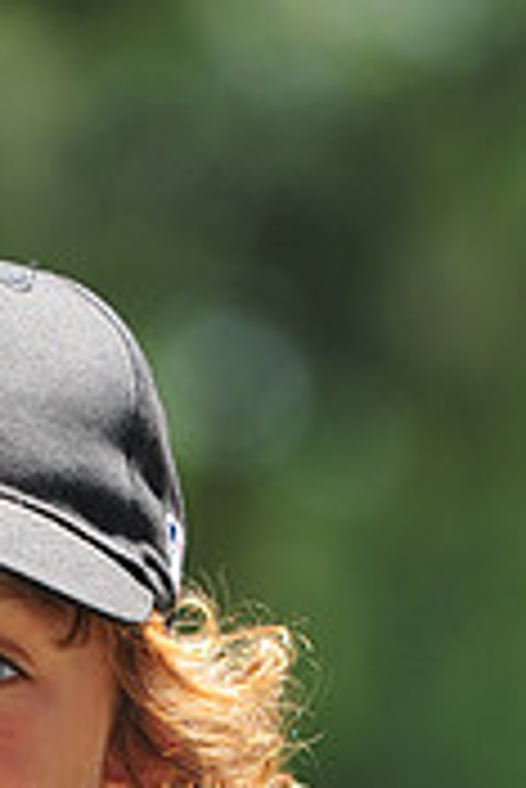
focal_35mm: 661
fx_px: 14457
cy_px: 1121
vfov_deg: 3.1
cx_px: -90
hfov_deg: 2.1
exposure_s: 1/800
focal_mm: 200
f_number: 5
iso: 320
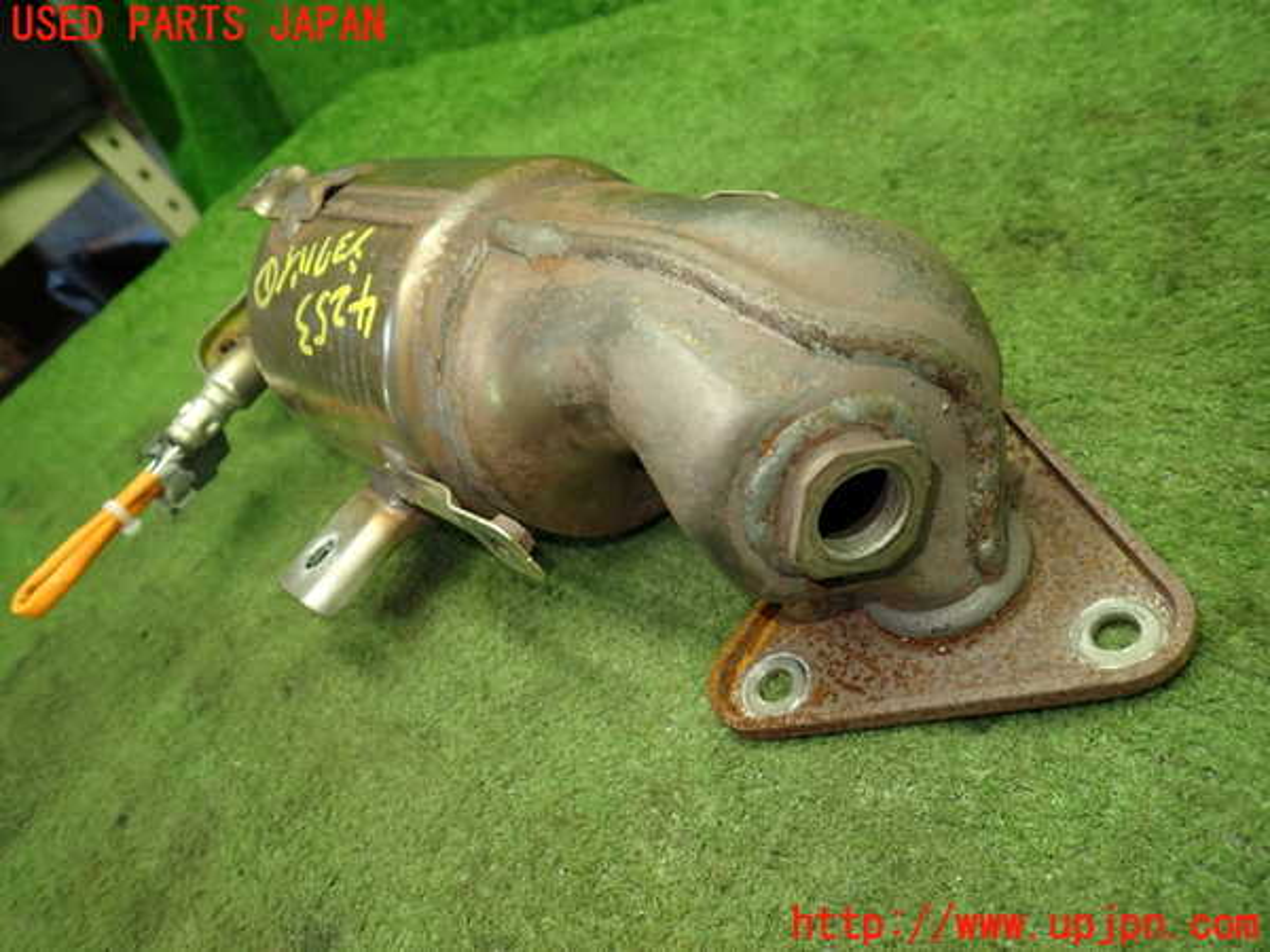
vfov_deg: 54.9
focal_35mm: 25
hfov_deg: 69.4
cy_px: 476
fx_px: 917
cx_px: 635
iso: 200
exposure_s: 1/30
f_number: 2
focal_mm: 4.5
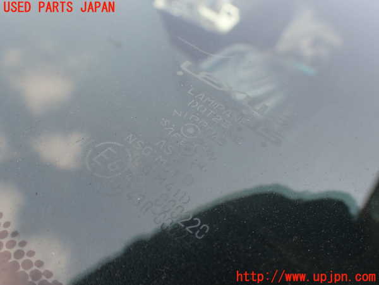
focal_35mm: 30
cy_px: 142
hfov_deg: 60.0
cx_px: 190
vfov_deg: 46.8
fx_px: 328
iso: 100
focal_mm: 5.4
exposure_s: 1/400
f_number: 3.2
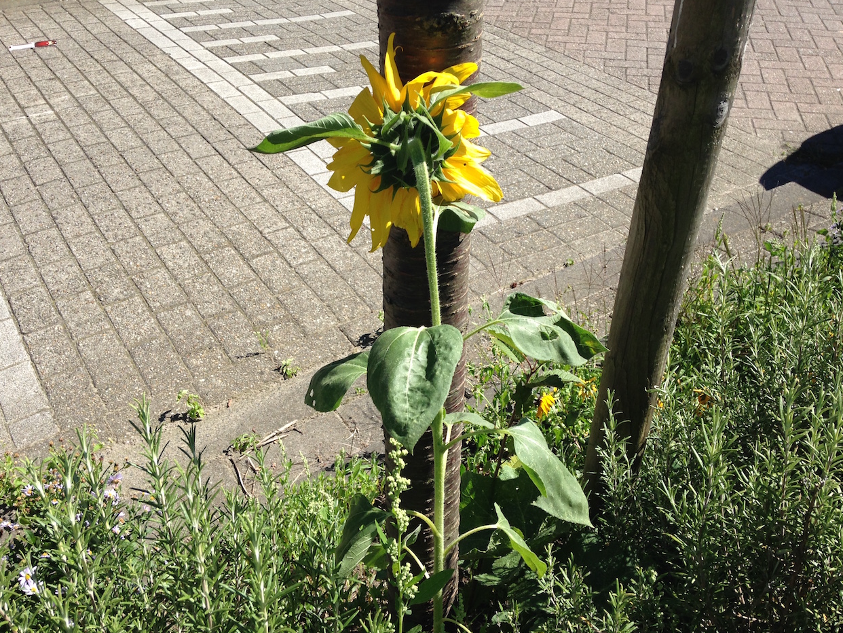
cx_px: 422
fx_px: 828
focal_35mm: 34
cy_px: 319
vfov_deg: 41.8
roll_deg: +0.6
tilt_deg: -37.3
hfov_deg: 53.9
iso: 50
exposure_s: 1/1004
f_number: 2.4
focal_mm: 4.12
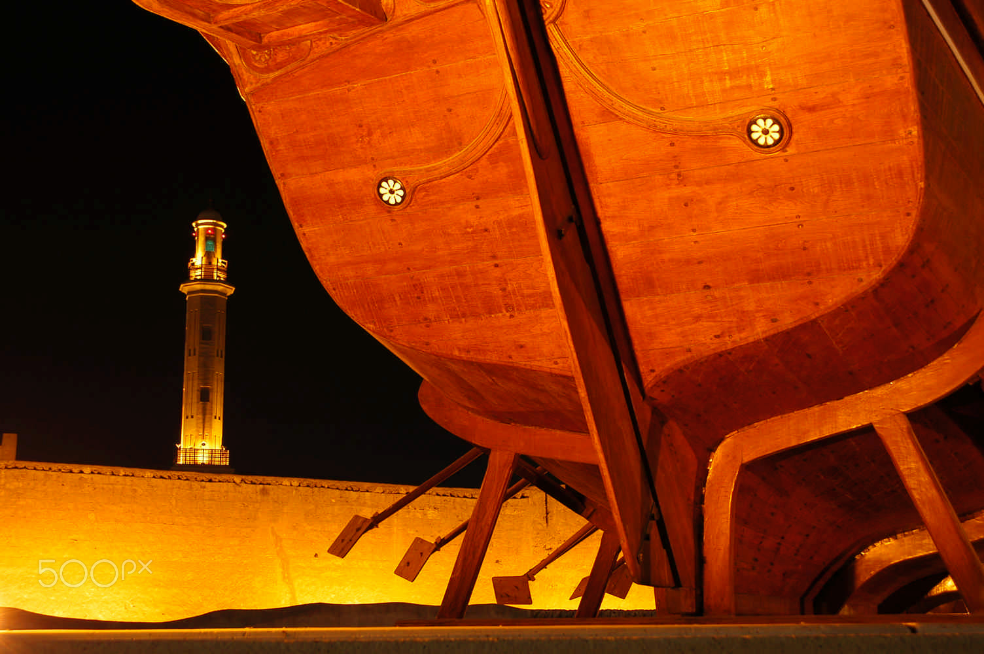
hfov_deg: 41.1
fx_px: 1311
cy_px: 327
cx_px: 492
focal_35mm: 48
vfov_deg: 28.0
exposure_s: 1
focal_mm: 32
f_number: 5.6
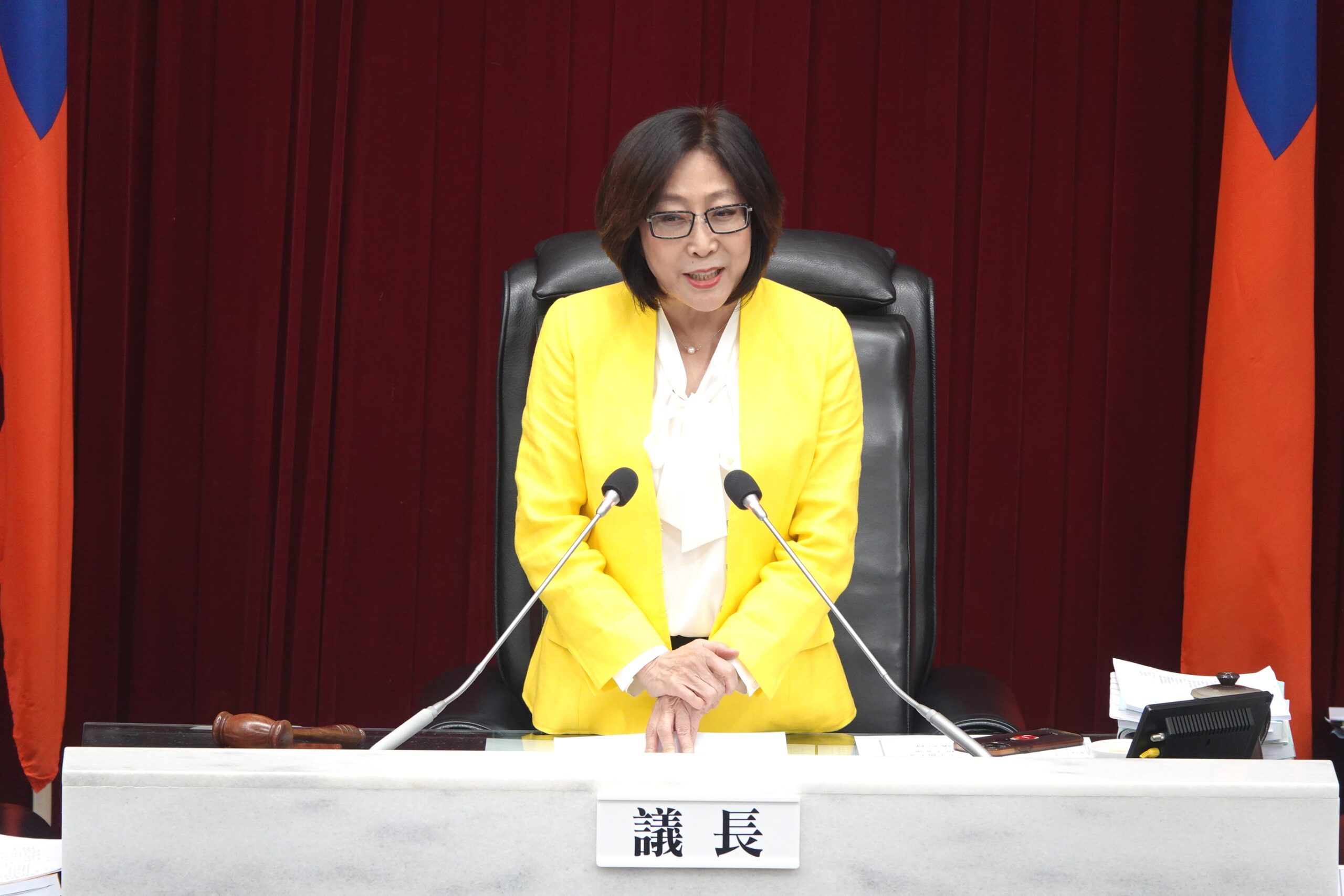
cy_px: 448
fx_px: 17808
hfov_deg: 4.3
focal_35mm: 477
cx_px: 672
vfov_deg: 2.9
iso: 800
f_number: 4
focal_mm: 174.93
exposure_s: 1/50
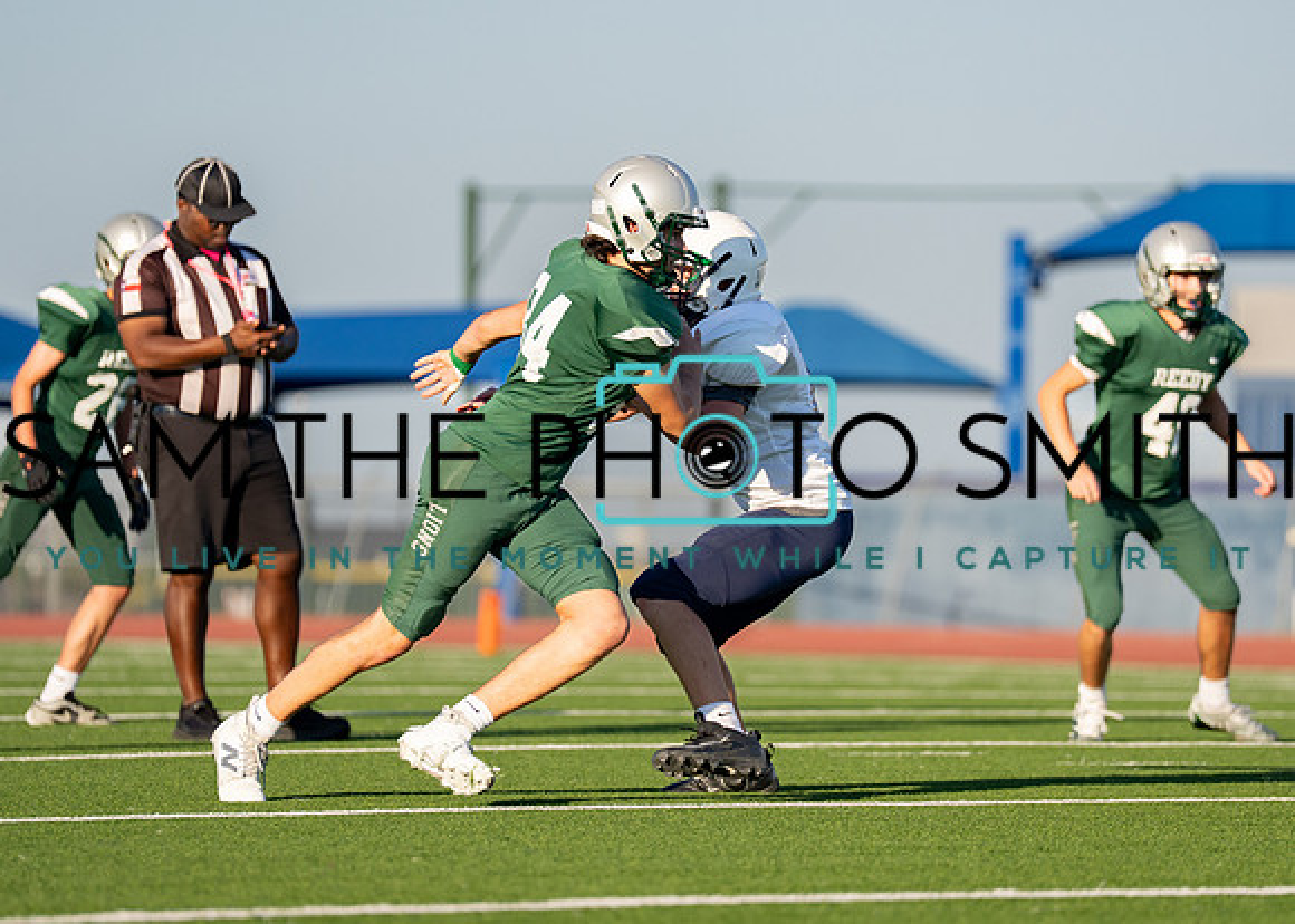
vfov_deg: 5.0
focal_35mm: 291
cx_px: 717
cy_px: 425
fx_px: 10692
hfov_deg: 6.9
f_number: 2.8
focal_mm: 200
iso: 200
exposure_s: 1/4000
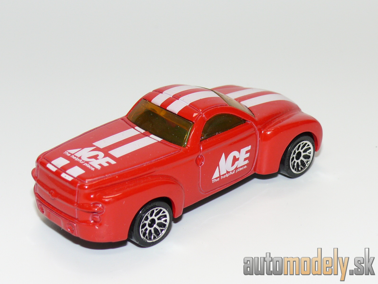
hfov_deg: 18.7
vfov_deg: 14.1
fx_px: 1147
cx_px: 189
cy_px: 142
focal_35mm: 105
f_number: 4
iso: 100
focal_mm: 13.7
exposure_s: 1/30
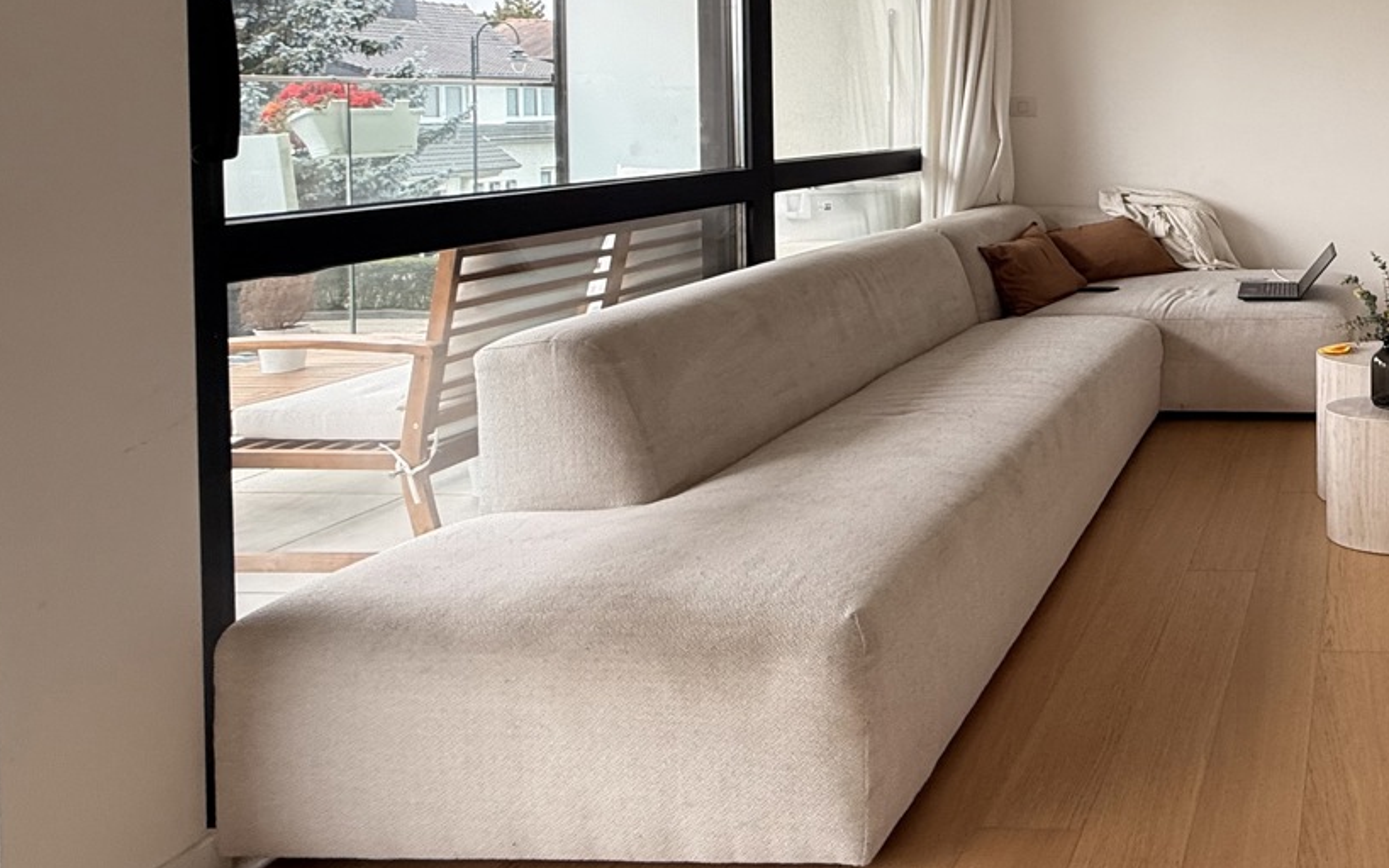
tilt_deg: -0.7
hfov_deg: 53.1
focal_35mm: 29
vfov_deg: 40.7
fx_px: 1098
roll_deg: +0.0
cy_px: 129
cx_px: 1345
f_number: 2.2
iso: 100
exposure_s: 1/99
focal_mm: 2.22
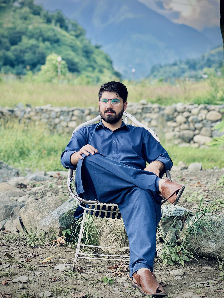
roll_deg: -0.1
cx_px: 112
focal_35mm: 77
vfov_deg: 25.3
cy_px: 149
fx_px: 664
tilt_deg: -0.8
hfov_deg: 19.1
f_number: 2.8
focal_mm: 9
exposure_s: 1/121
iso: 50
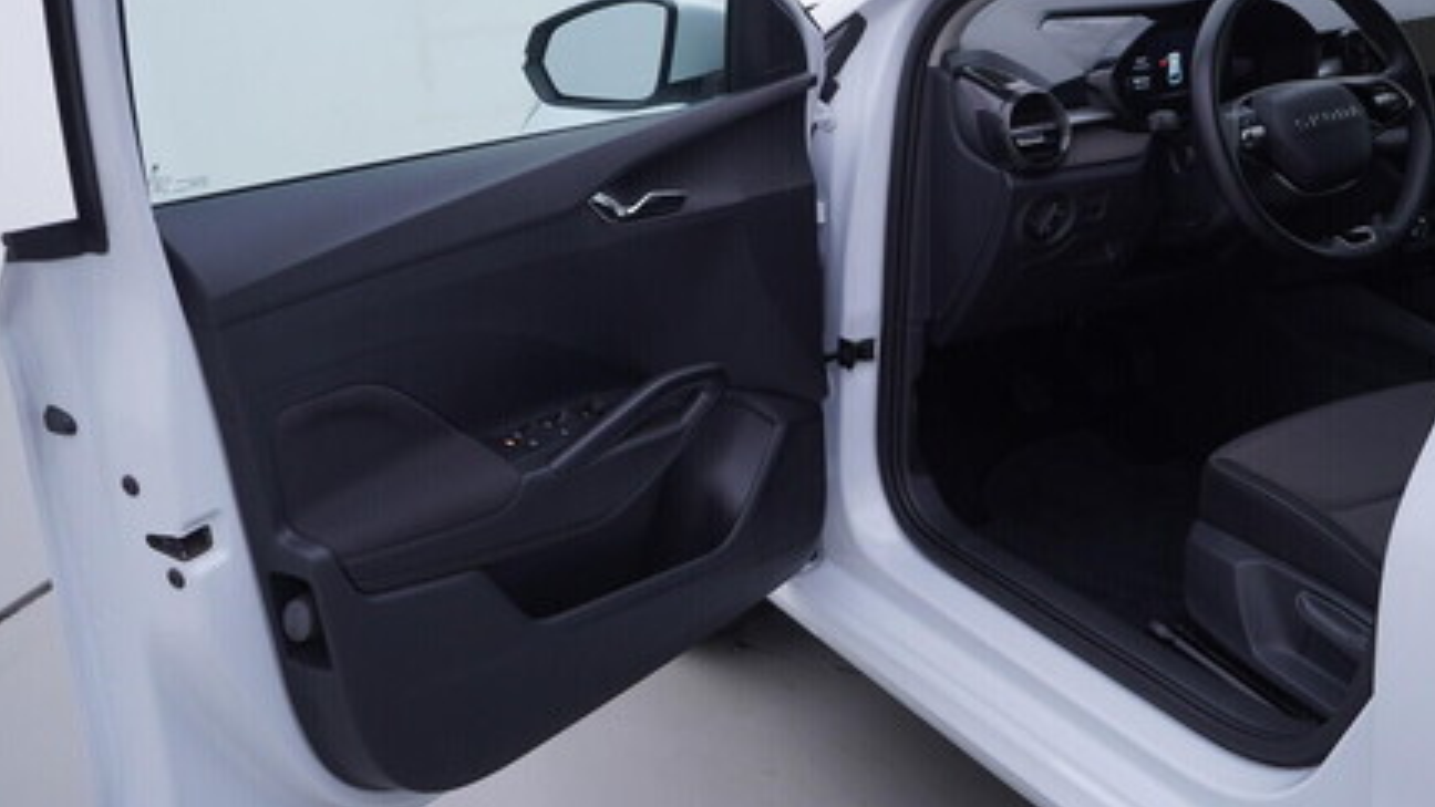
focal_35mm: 48
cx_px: 850
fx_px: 1826
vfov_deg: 24.8
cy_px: 251
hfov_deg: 42.7
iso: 125
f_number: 4
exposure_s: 1/80
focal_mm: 24
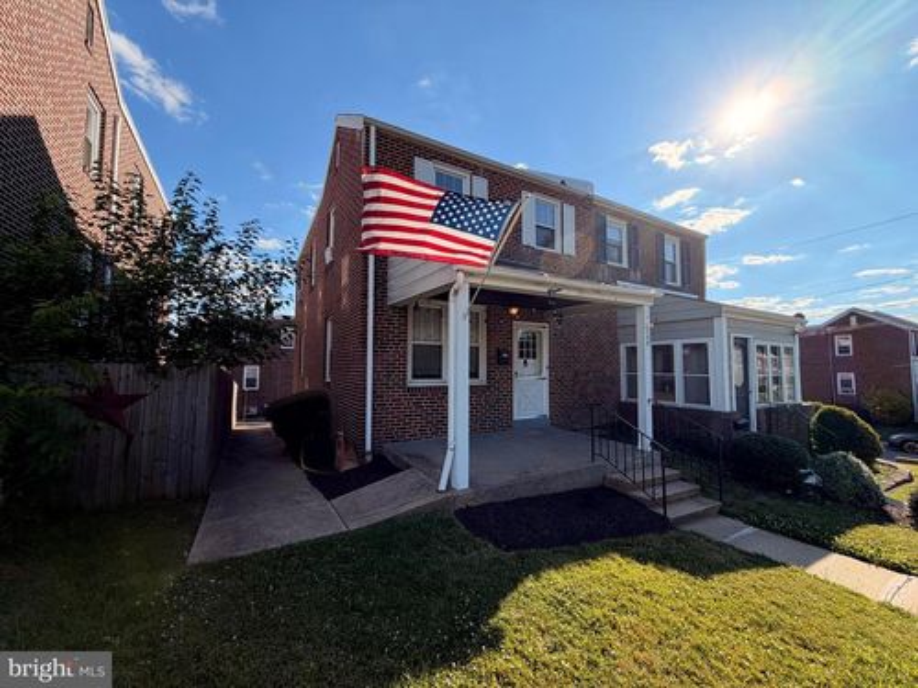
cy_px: 344
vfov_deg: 85.7
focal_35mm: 14
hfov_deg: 102.1
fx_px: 371
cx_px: 459
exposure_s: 1/770
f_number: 2.2
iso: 32
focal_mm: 2.22
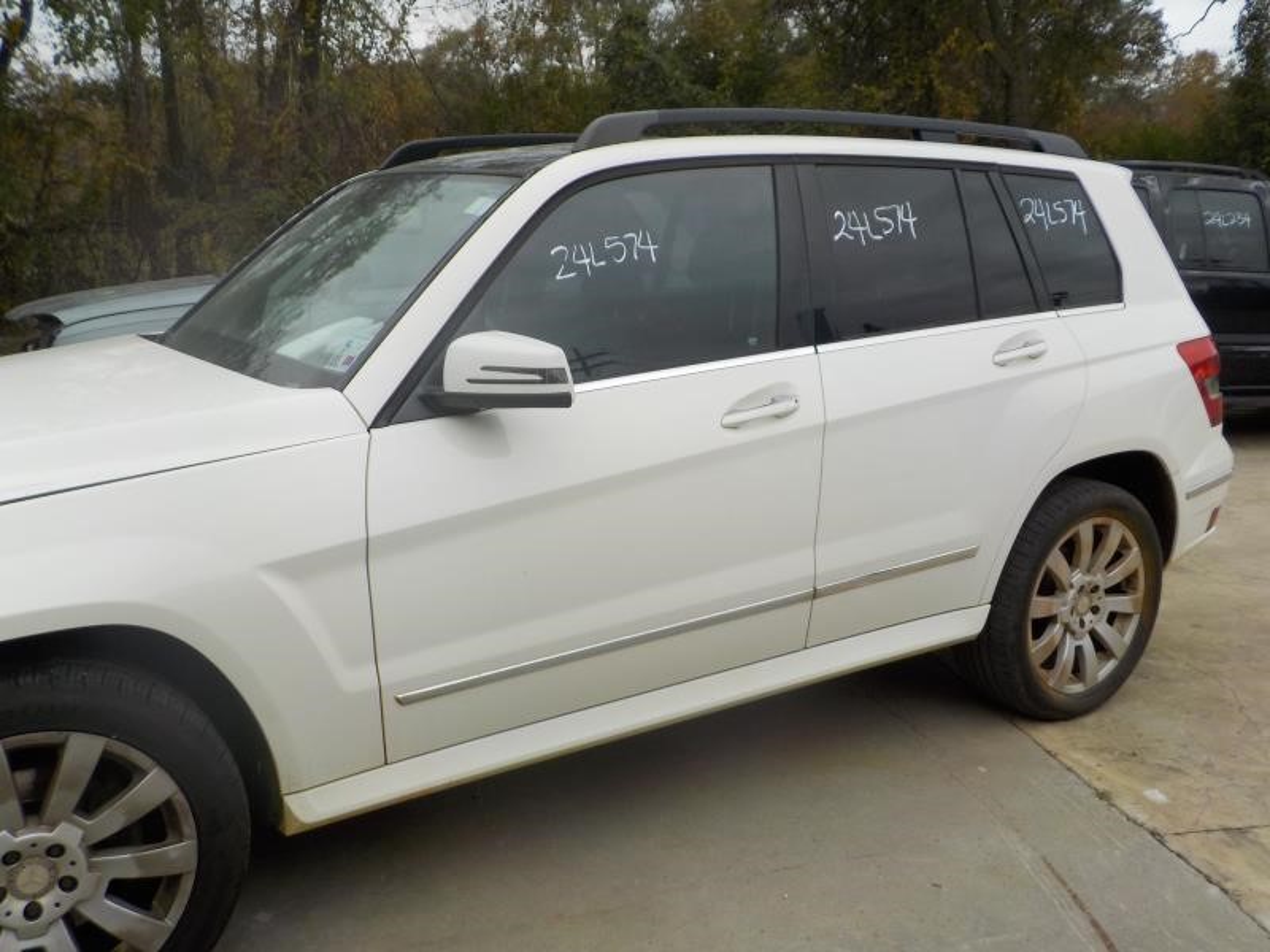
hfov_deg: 60.0
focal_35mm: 30
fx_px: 1101
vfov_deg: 46.8
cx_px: 635
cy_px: 476
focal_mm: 4.1
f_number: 3.3
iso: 125
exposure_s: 1/500
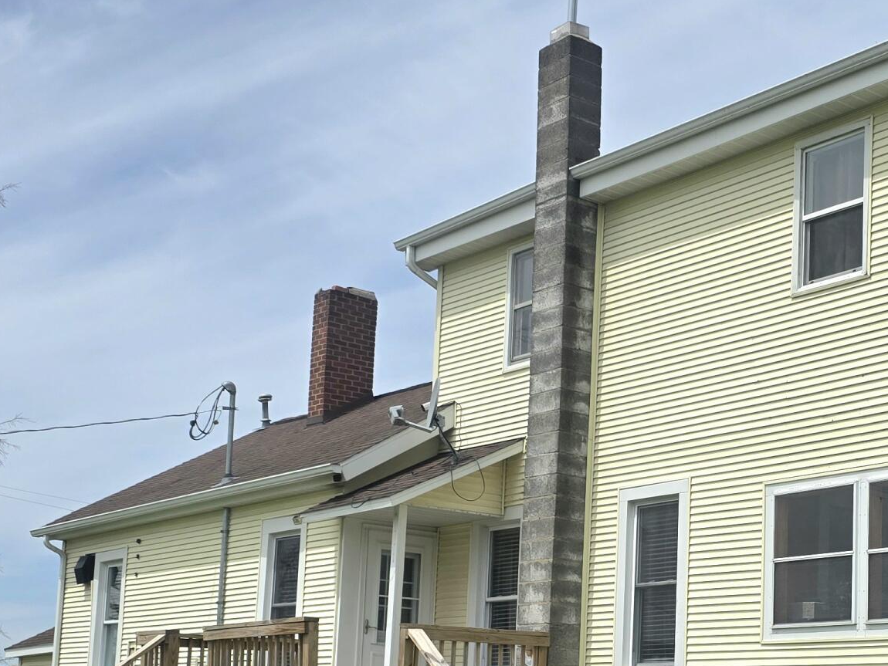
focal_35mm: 60
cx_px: 669
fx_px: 1539
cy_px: 544
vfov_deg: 24.0
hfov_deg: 31.6
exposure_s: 1/10000
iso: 50
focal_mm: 6.3
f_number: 1.7
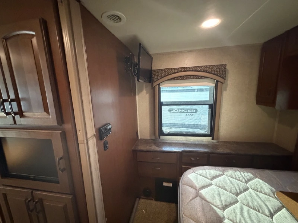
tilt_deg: -9.5
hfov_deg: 102.1
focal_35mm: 14
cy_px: 112
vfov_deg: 85.7
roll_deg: +2.2
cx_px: 149
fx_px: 121
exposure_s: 1/58
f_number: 2.2
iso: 1250
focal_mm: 2.22
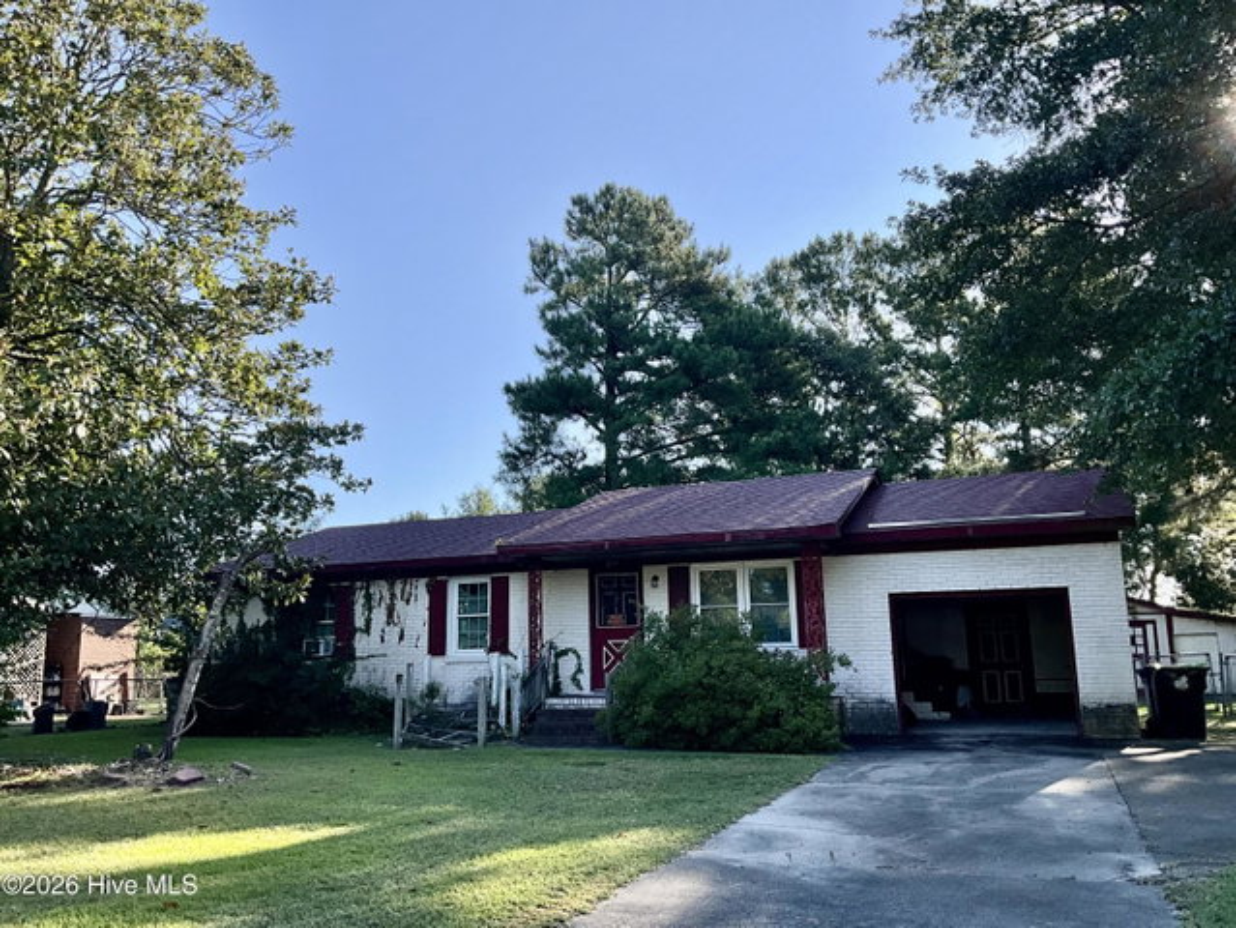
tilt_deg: +11.5
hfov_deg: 61.6
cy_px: 464
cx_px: 618
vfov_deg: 48.3
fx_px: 1036
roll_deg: +1.1
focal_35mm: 29
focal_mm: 3
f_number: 1.8
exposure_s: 1/1098
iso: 25
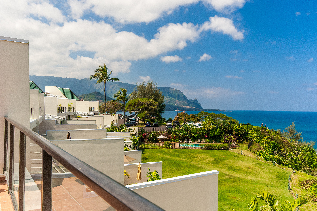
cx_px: 158
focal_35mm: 30
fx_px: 264
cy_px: 106
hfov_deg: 62.0
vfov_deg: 43.5
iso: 200
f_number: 8
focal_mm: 20
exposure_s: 1/800
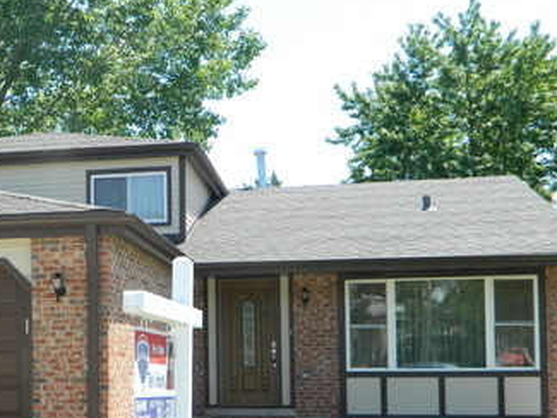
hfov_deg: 30.8
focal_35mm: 61
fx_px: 982
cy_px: 334
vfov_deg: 23.7
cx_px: 98
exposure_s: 1/500
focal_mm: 5.6
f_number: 3.2
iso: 110
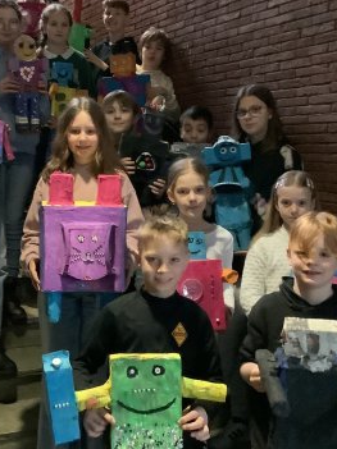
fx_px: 688
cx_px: 126
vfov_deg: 36.1
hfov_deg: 27.4
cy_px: 200
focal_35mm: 53
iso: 800
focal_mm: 3.3
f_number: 2.4
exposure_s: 1/17
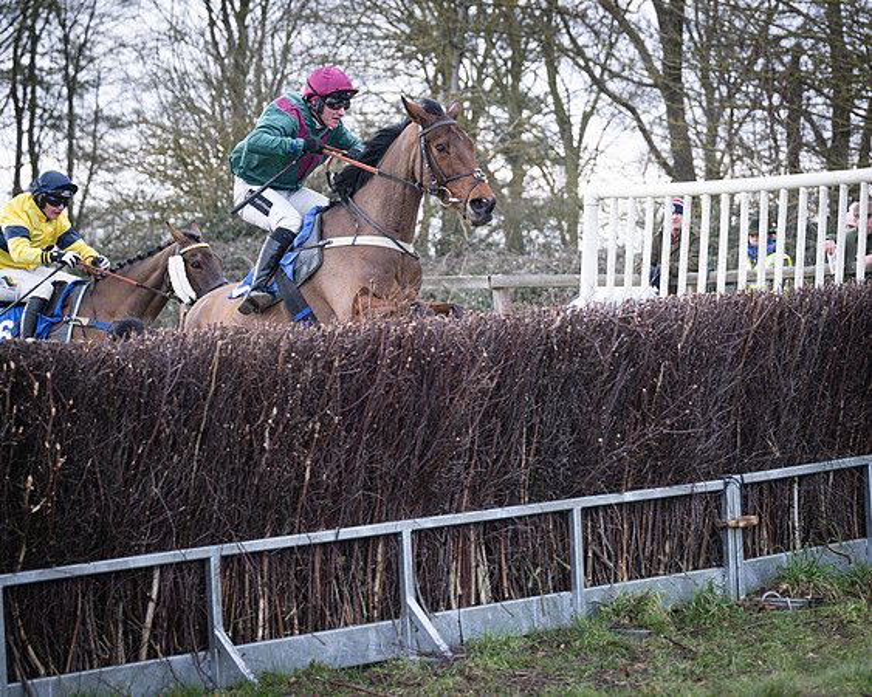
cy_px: 348
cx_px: 524
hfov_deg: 16.2
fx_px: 3052
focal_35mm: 118
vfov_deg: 13.0
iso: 400
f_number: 2.8
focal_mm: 70
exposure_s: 1/1600
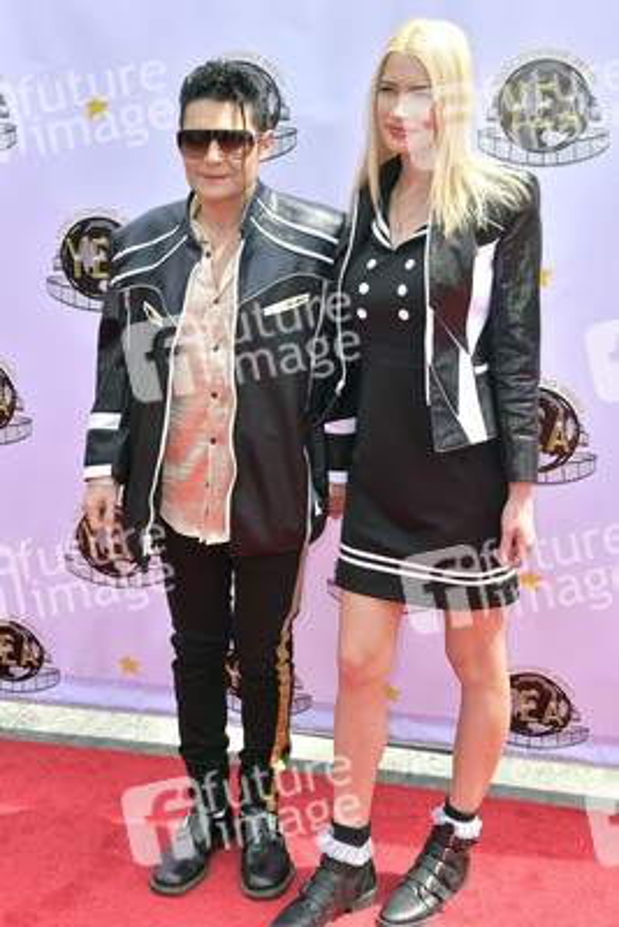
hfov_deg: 31.9
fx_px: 1082
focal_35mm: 42
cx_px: 310
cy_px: 464
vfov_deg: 46.4
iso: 320
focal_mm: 42
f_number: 6.3
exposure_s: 1/250
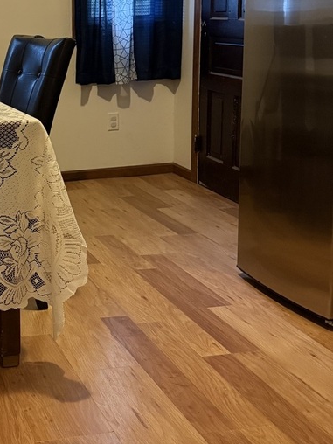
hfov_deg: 26.6
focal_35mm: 51
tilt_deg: -10.2
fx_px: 654
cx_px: -20
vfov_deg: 36.9
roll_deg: +1.6
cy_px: 135
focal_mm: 6.76
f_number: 1.78
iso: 800
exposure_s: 1/40
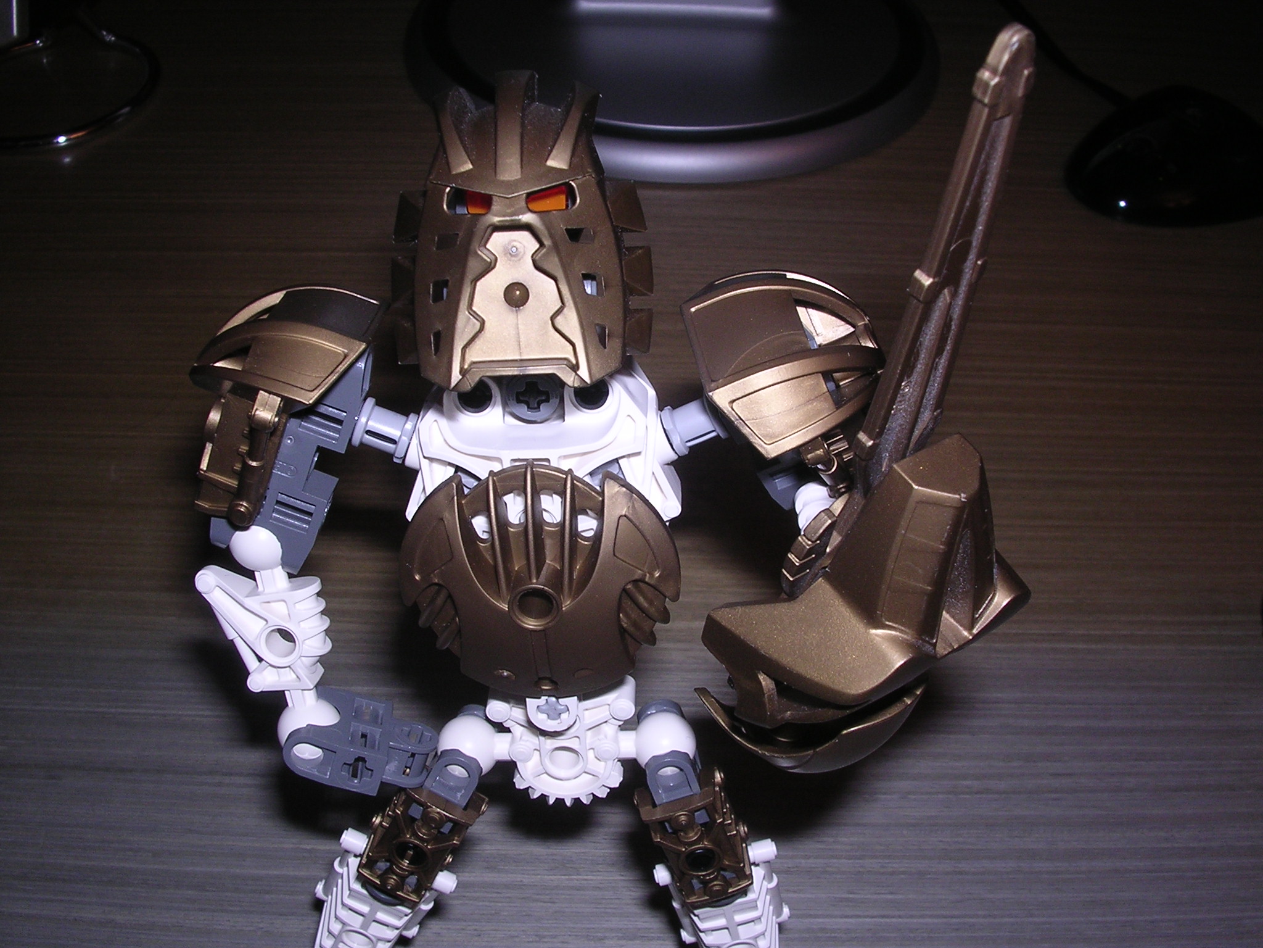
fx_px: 1386
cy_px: 474
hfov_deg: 49.0
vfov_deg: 37.7
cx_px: 632
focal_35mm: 38
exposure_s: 1/60.1
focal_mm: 5.8
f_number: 5.6
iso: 100
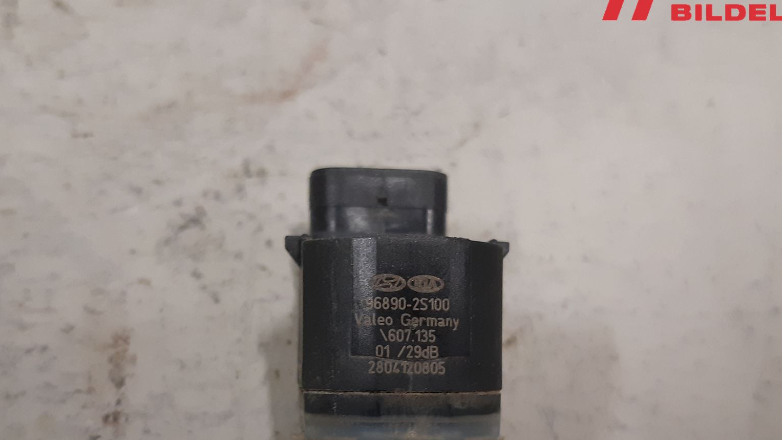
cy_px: 327
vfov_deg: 30.7
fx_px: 788
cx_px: 392
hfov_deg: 52.8
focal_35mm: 38
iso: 200
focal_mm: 3.93
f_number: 1.7
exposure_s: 1/50
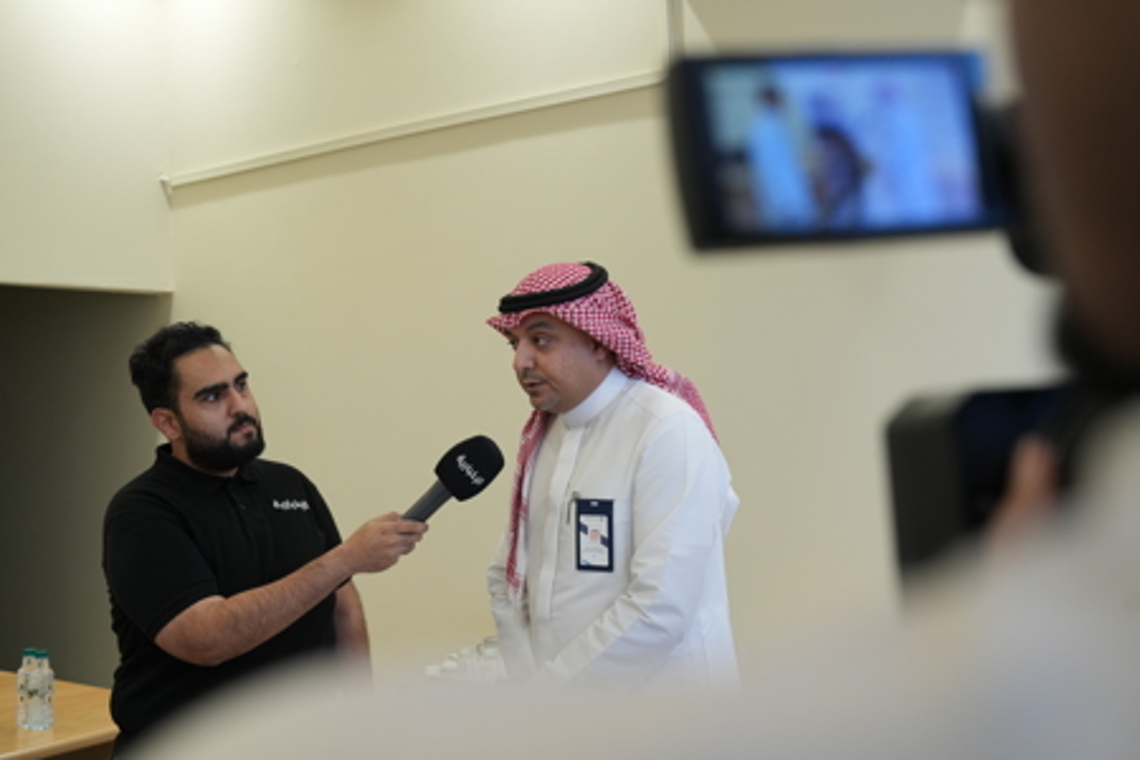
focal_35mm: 43
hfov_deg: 45.4
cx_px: 570
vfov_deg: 31.2
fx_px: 1362
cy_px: 380
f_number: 5
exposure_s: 1/200
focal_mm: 43
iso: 1250
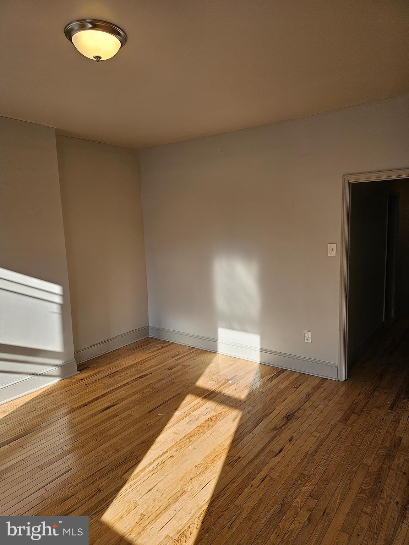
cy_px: 272
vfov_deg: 73.9
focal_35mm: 23
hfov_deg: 58.9
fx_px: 362
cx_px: 204
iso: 10
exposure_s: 1/131
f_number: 1.7
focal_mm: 6.3
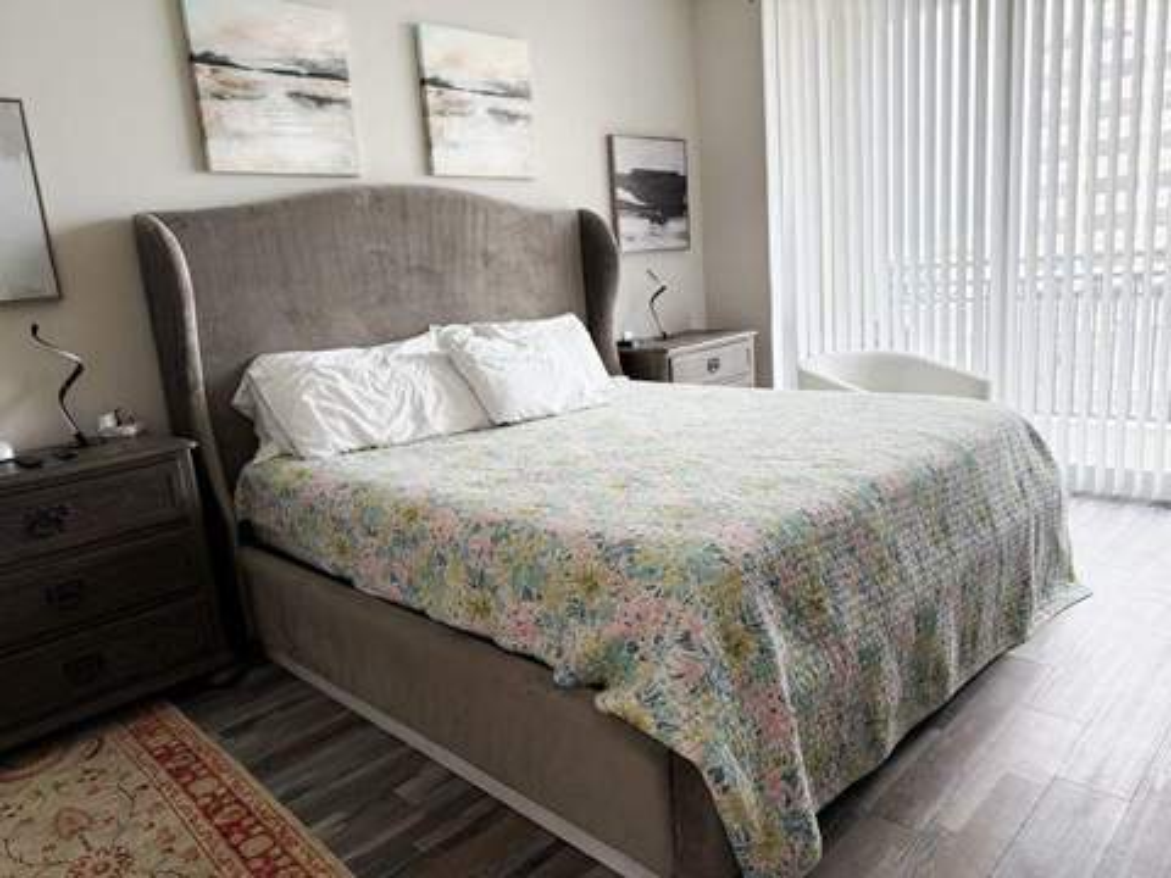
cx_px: 586
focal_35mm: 24
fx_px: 812
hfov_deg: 71.6
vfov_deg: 56.8
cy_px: 439
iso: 160
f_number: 1.78
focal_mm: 6.76
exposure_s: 1/229
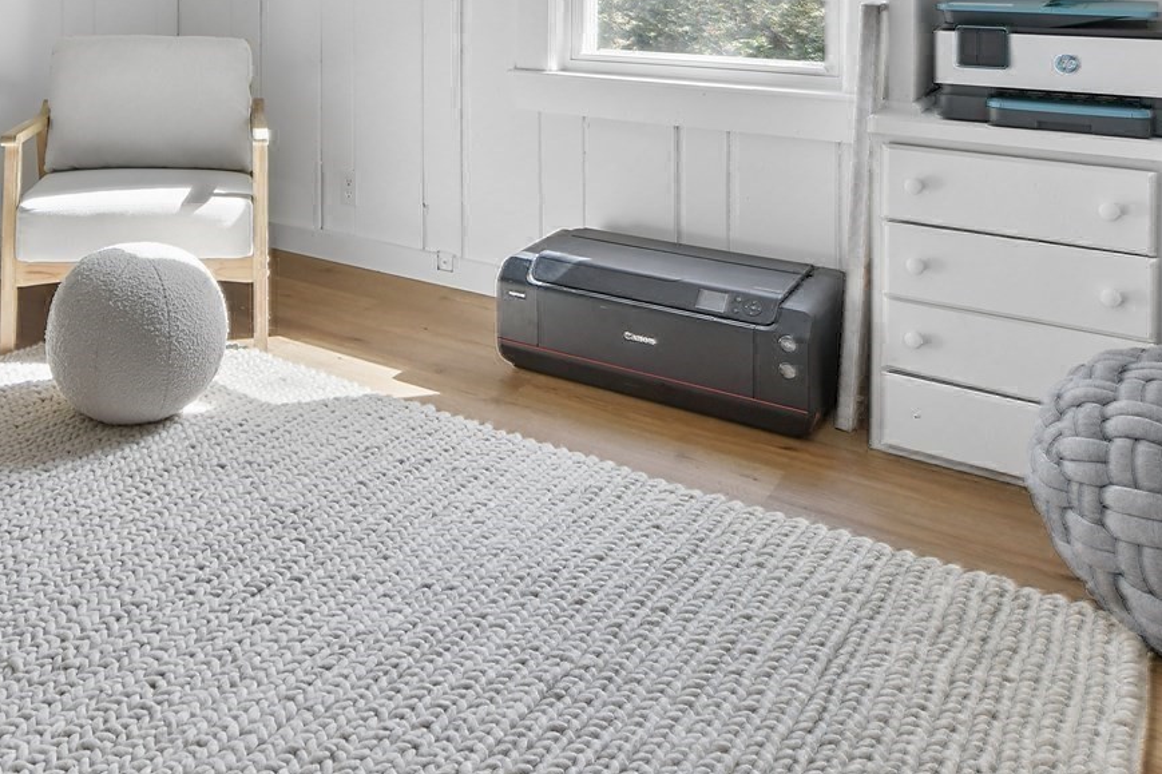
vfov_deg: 35.3
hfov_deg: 54.9
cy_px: -38
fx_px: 1065
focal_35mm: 33
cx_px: 312
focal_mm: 14
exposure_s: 1/50
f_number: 9
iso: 640
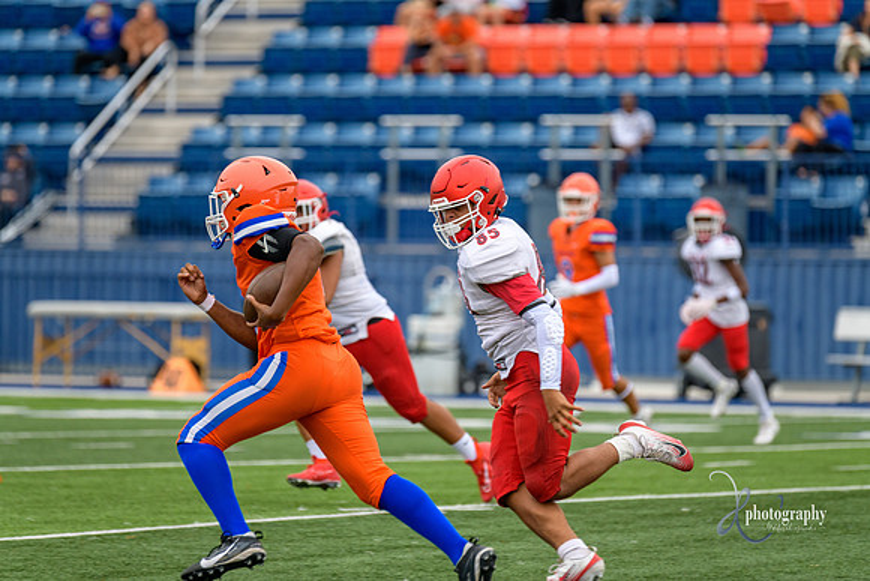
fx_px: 6526
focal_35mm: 270
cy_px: 290
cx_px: 435
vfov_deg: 5.1
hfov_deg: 7.6
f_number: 3.5
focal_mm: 270
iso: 640
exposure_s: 1/800
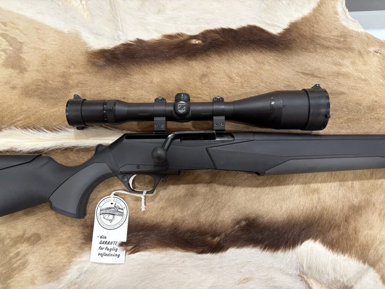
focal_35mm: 26
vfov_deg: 53.1
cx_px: 192
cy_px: 144
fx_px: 289
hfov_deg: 67.3
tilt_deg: -77.0
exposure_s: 1/60
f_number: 1.6
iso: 160
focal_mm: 5.96
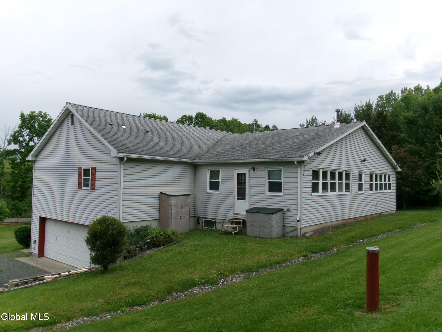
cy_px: 166
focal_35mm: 28
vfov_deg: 49.7
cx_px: 221
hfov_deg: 63.4
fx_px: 358
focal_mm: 5.1
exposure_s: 1/110
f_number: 10.8
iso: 100
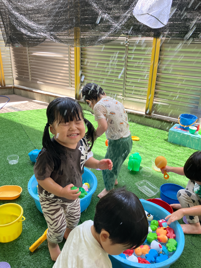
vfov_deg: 63.4
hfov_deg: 49.7
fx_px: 217
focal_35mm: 28
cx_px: 100
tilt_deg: -23.3
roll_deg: +0.4
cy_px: 134
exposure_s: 1/121
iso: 80
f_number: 1.8
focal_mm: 3.99
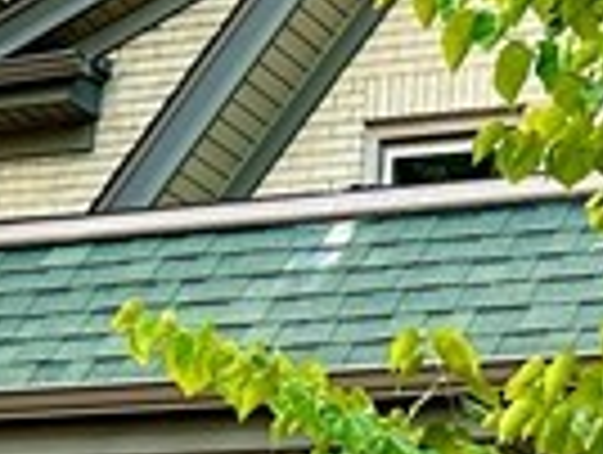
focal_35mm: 183
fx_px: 3194
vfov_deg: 7.3
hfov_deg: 10.6
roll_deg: -3.1
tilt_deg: +0.0
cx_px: 698
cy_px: 1290
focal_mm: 6.86
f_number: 1.78
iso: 80
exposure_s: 1/163
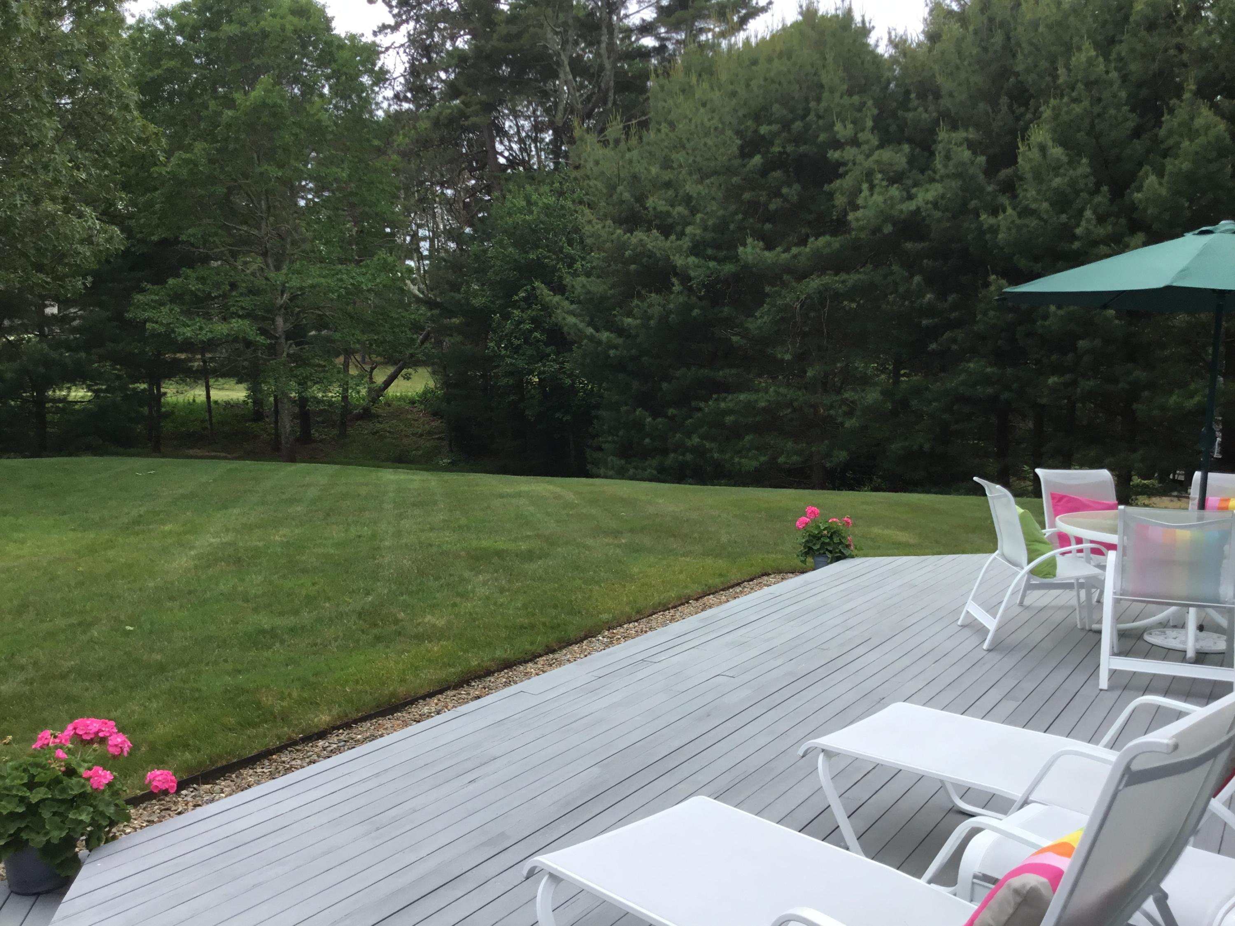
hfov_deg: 58.4
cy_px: 463
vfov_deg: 45.4
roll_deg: +0.7
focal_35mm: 31
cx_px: 618
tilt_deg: -4.5
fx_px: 1106
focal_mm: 3.3
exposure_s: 1/867
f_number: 2.4
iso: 25
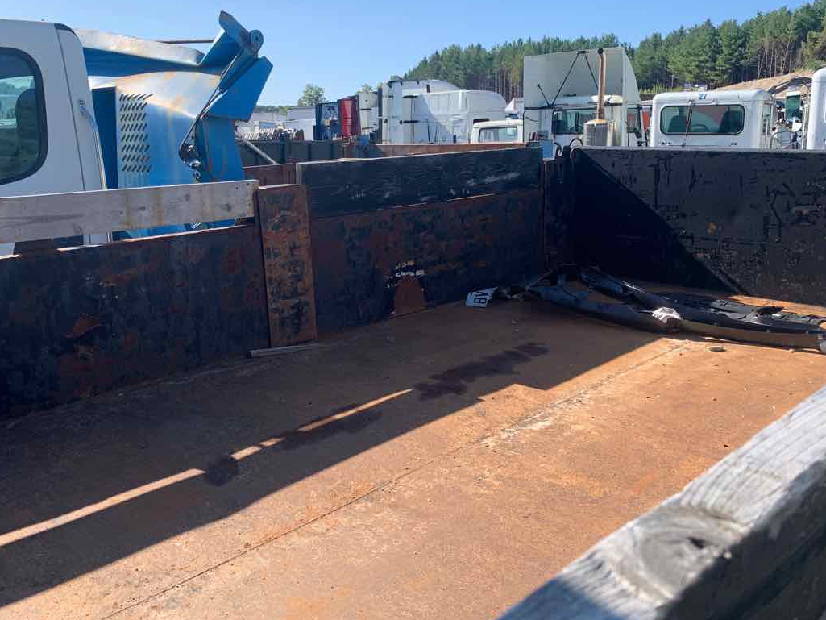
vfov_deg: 45.4
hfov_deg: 58.3
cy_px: 282
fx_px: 740
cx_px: 385
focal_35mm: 31
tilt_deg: -9.8
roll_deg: +0.4
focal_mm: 4.25
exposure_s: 1/1387
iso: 25
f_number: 1.8
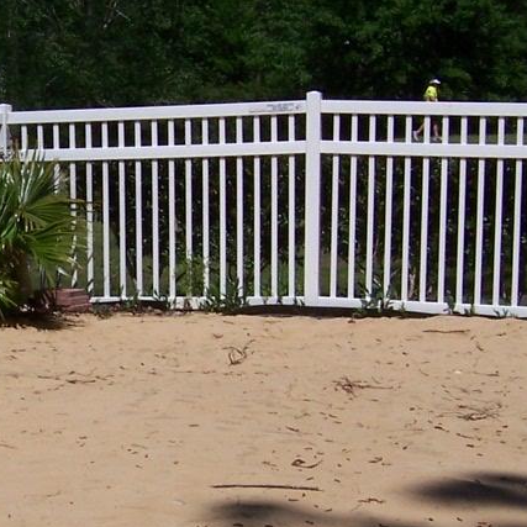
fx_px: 1826
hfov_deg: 15.9
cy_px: 341
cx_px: -83
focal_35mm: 106
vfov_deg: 16.4
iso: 80
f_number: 5.6
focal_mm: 5.5
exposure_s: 1/1000
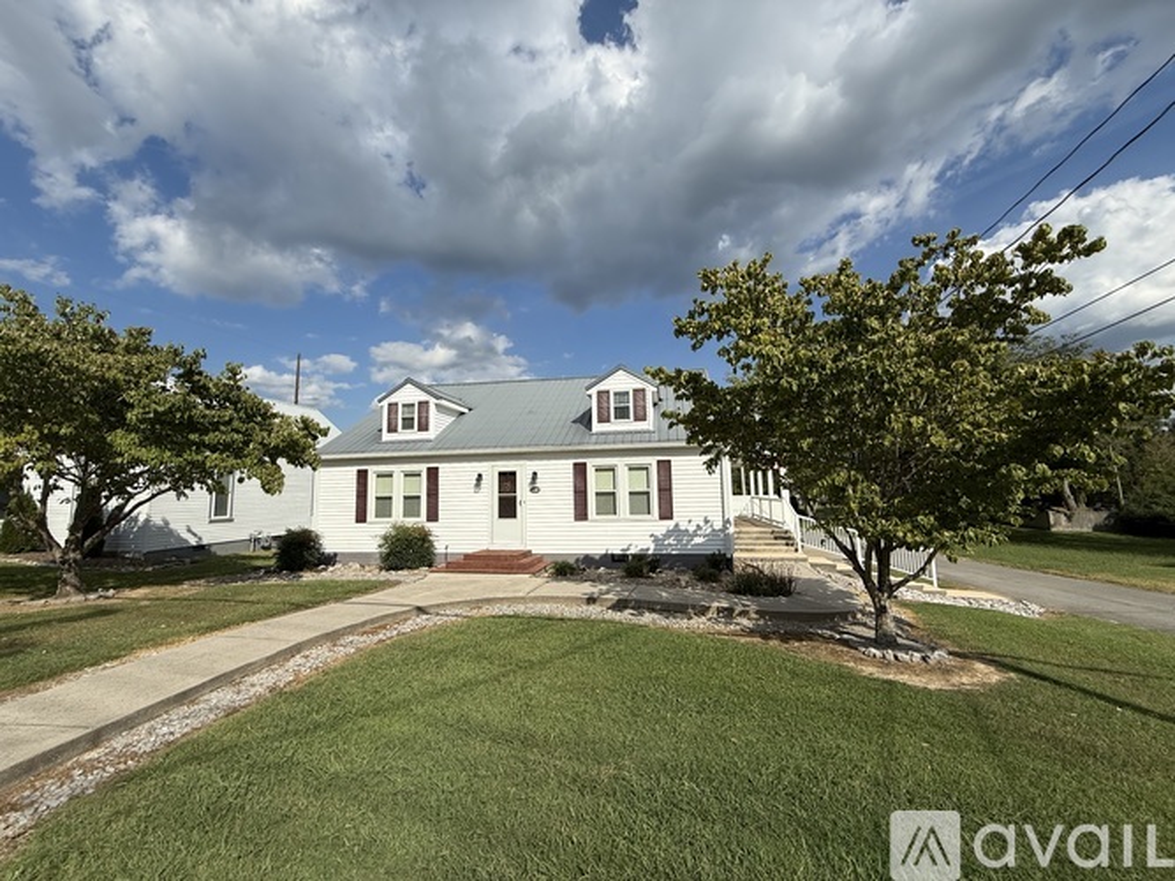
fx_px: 475
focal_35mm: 14
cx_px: 588
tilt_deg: +5.3
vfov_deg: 85.7
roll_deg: +1.8
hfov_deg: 102.1
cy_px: 440
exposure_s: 1/4762
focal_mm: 2.22
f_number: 2.2
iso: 50
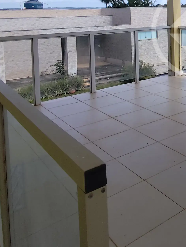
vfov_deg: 41.7
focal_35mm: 42
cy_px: 31
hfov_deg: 31.0
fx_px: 301
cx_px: 199
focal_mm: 1.65
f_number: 2.2
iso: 50
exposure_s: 1/1042
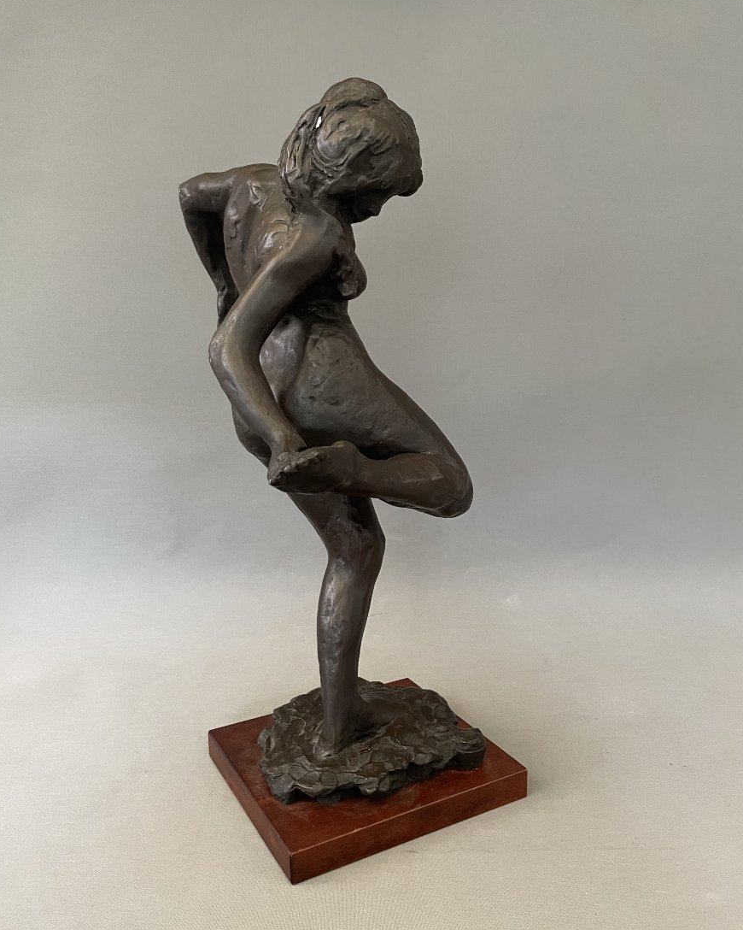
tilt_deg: -11.6
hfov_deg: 51.5
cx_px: 362
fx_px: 770
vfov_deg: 62.2
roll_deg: +0.4
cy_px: 473
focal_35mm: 28
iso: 320
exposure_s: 1/60
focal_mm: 4.2
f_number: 1.6
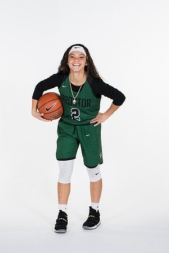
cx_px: 84
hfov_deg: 13.0
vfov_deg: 19.5
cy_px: 126
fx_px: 739
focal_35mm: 105
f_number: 5.6
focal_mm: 70
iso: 200
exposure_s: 1/160
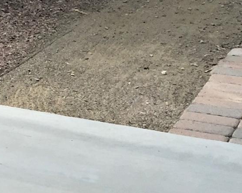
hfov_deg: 10.8
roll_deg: -2.0
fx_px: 1096
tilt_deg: -15.2
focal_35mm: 153
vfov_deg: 10.1
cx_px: -327
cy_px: 77
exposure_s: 1/388
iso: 32
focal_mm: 4.15
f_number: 2.2
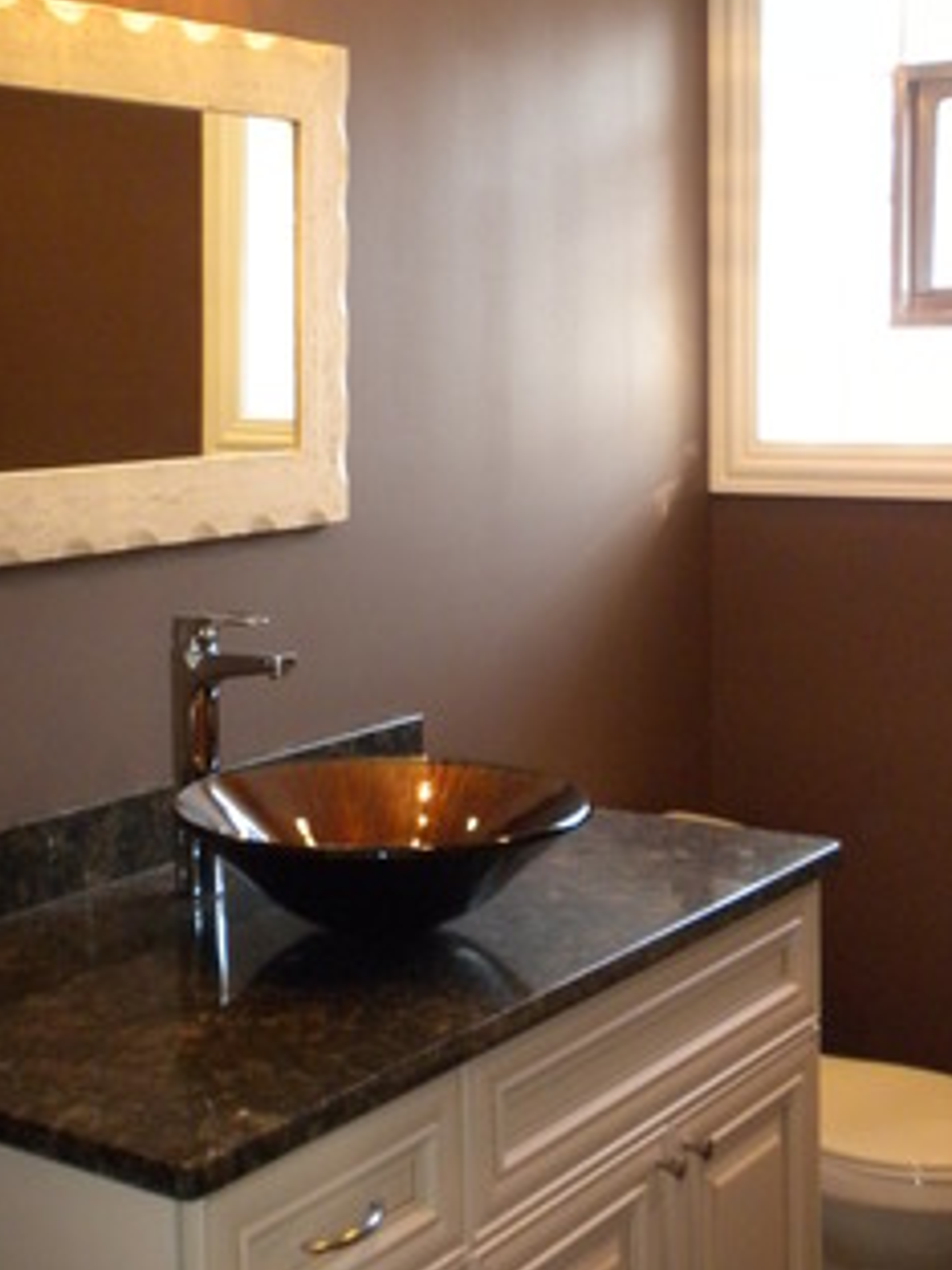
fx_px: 2090
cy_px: 570
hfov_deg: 25.5
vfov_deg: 33.8
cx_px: 301
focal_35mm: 57
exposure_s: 1/40.4
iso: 400
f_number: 3.5
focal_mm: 6.6
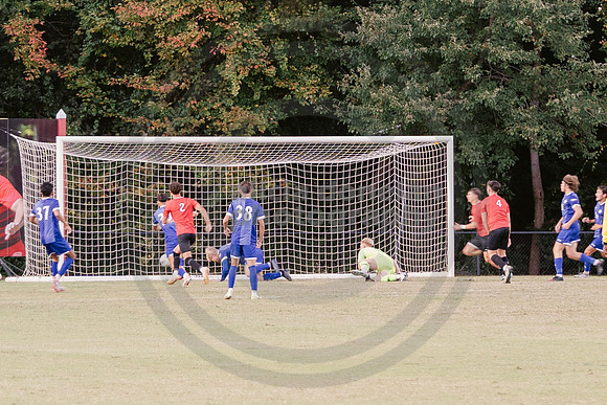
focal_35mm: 292
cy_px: 101
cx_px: 299
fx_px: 4923
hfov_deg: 7.1
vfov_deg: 4.7
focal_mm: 90
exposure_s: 1/125
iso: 640
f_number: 3.2
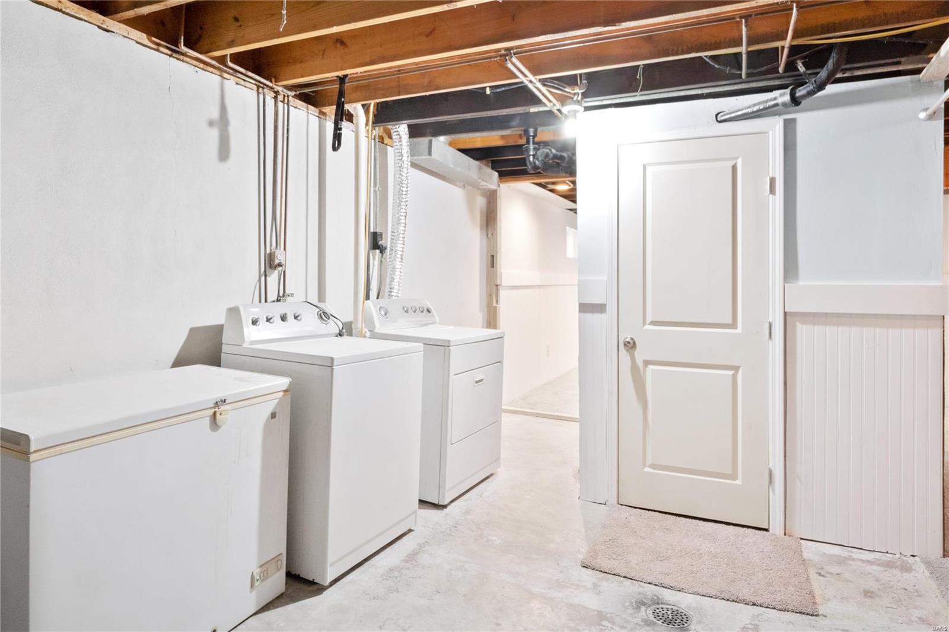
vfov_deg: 57.2
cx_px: 474
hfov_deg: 78.6
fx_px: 580
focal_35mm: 22
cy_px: 316
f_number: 8
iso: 400
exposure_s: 1/1.25
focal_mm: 11
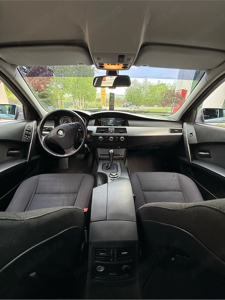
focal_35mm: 14
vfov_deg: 102.1
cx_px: 112
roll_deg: -1.5
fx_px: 121
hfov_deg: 85.7
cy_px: 150
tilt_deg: -21.5
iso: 125
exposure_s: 1/99
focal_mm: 2.22
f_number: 2.2
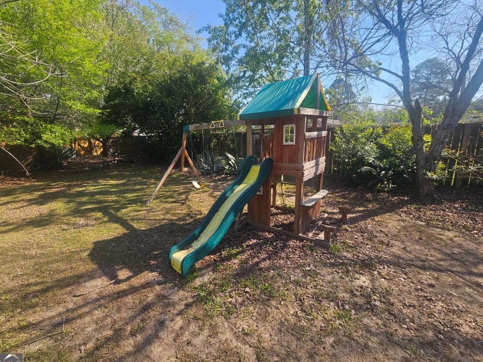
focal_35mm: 14
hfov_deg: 101.9
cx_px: 224
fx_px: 195
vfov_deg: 85.7
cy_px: 178
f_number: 2.2
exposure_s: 1/777
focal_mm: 2.2
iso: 50
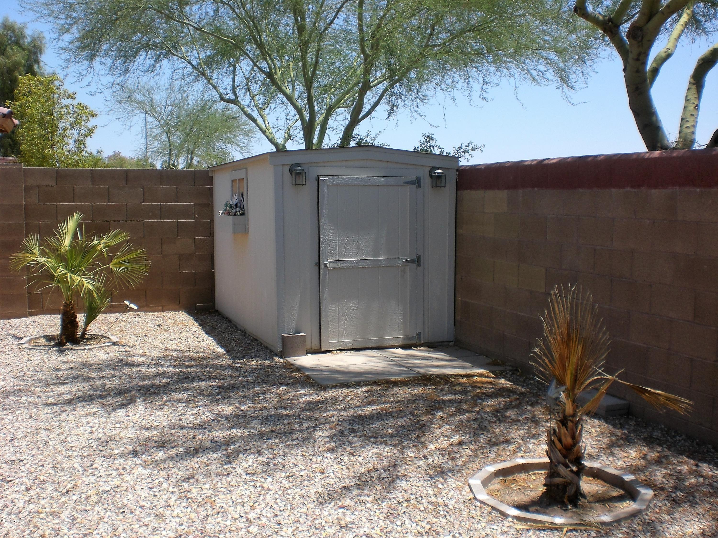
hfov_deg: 49.0
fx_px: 788
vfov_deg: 37.7
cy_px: 269
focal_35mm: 38
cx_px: 359
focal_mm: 6.3
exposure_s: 1/500
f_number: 4.4
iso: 50
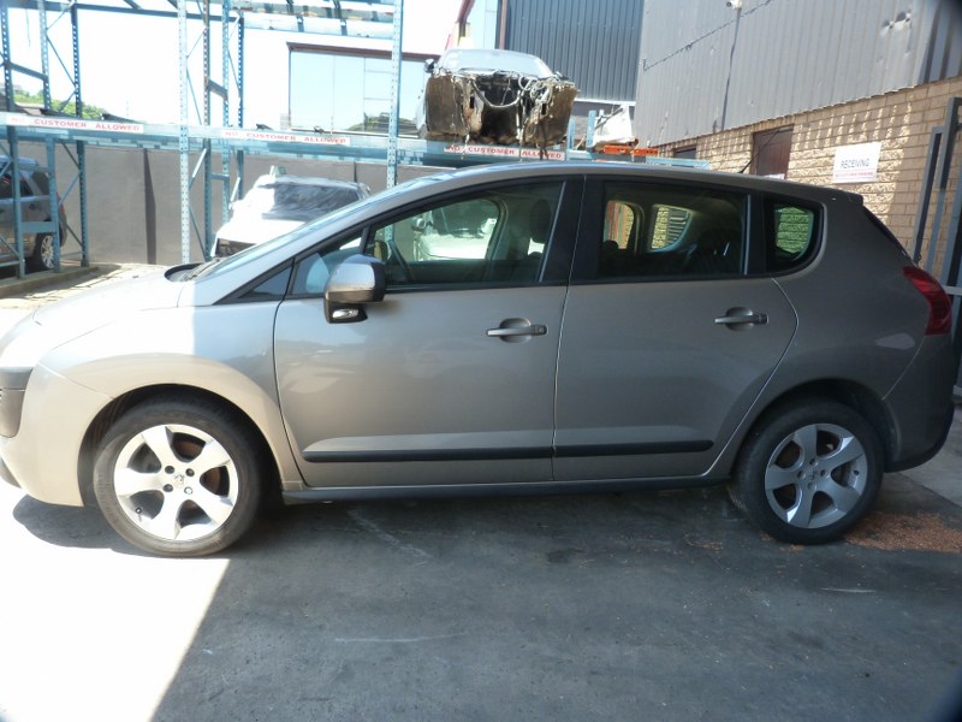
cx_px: 481
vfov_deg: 54.9
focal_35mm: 25
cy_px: 361
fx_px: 695
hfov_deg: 69.4
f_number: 3.6
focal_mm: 4.5
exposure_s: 1/100
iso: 125
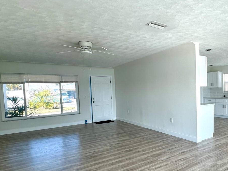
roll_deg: +1.5
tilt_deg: -3.6
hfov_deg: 66.9
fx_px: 165
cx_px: 158
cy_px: 101
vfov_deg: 54.6
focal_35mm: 25
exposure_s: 1/208
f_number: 2.2
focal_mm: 2.22
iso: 40
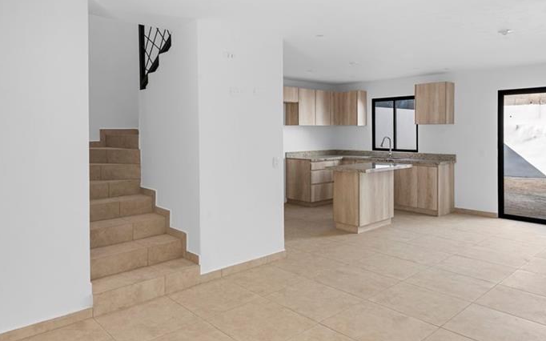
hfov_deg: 70.3
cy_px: 141
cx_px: 247
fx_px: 387
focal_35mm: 26
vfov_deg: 47.4
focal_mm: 17
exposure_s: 1/30
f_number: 11
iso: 500
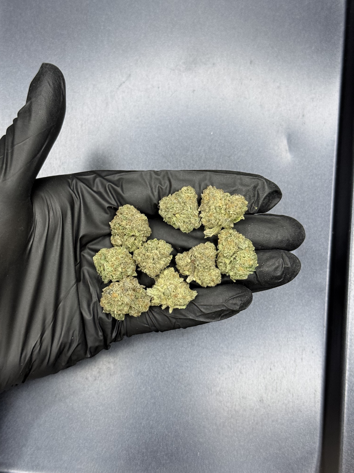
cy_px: 236
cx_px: 177
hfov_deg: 30.3
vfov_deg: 39.7
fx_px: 654
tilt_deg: -81.5
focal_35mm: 48
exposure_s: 1/50
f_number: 1.78
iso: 80
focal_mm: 6.76
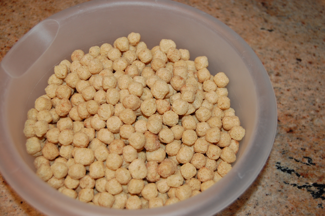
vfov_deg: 28.0
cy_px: 108
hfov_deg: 41.1
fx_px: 433
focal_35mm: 48
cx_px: 162
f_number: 4.5
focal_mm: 32
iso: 400
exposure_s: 1/60
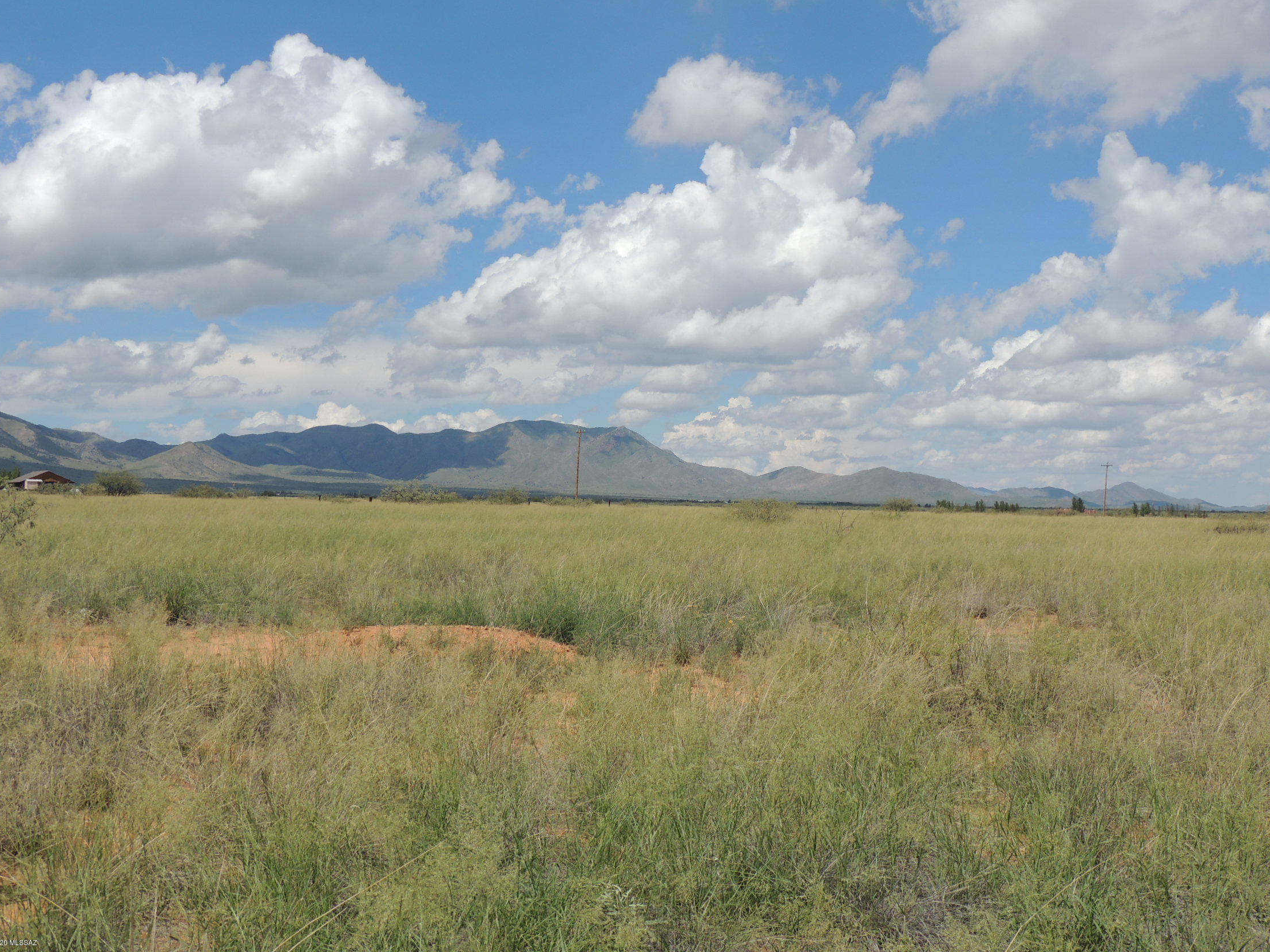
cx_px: 633
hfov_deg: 42.9
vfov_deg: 32.9
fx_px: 1614
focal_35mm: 44
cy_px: 487
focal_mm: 7.6
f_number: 3.8
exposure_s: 1/1600
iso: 100
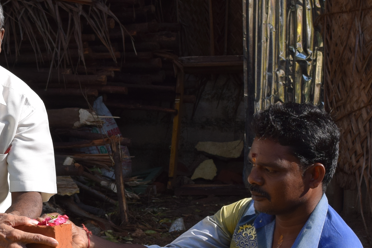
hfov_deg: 16.2
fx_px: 1302
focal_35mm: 126
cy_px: 288
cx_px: 123
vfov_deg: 10.7
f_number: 9
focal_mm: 30
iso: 200
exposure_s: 1/320
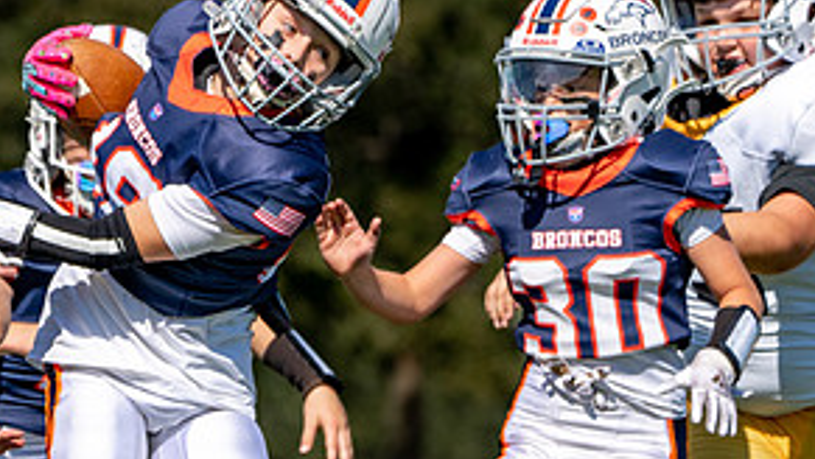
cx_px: 54
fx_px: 14248
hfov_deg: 3.3
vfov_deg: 1.8
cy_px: 401
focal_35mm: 659
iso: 125
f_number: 5.6
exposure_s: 1/1250
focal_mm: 259
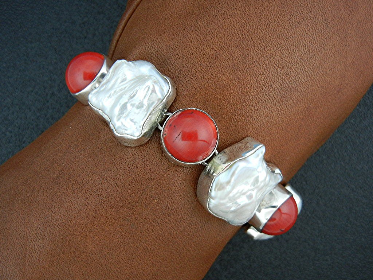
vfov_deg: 28.0
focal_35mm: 52
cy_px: 140
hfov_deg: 36.8
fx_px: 560
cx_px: 186
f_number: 3.9
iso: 400
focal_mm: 9.3
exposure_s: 1/15.8
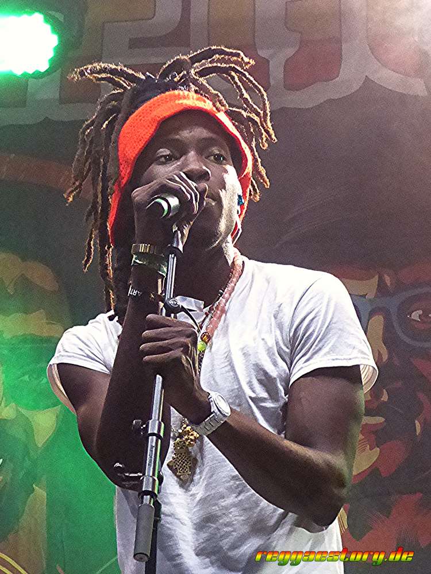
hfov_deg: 17.8
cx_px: 216
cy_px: 287
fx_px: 1378
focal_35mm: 83
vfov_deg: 23.6
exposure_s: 1/160
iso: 1000
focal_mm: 15
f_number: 2.8
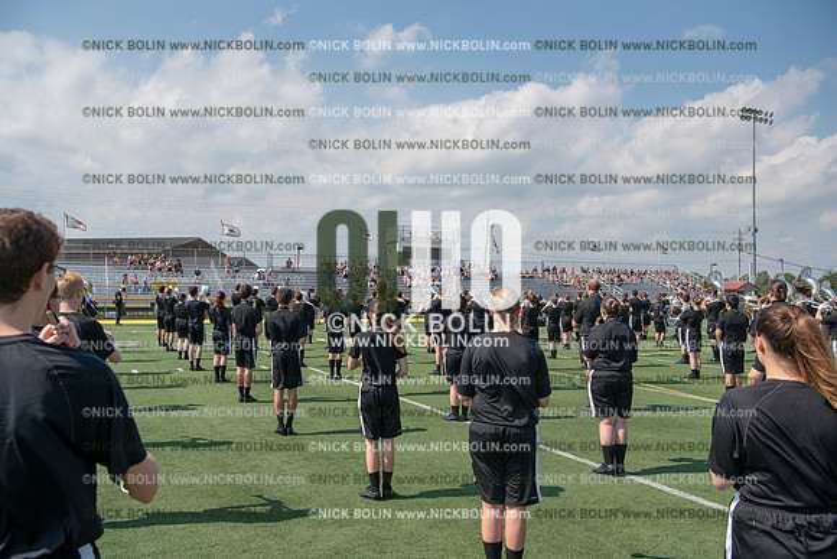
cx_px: 418
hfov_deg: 58.7
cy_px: 280
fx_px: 744
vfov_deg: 41.1
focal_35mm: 32
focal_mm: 32
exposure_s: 1/1600
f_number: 5.6
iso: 200
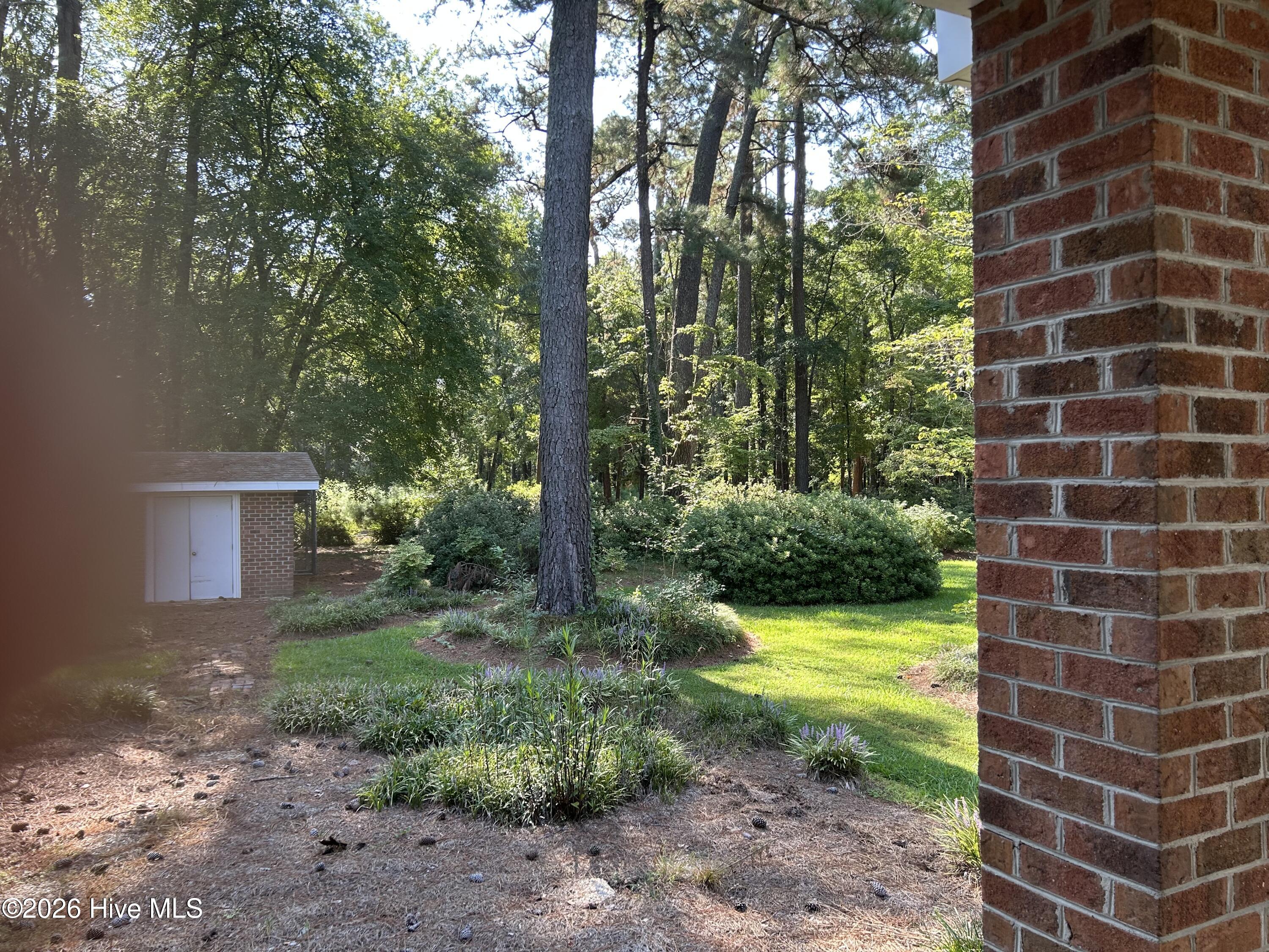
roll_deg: +0.9
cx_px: 634
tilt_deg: +0.2
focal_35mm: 26
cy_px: 476
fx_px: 953
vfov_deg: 53.1
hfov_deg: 67.3
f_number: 1.5
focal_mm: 5.7
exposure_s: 1/181
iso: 40
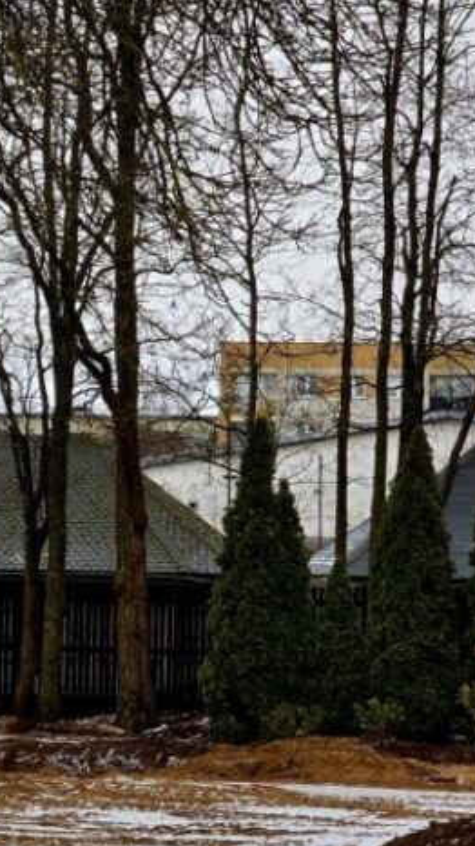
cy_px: 563
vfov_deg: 13.0
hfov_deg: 7.2
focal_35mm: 165
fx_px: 3702
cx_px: -198
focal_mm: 7.9
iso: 50
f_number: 2.4
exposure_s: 1/175
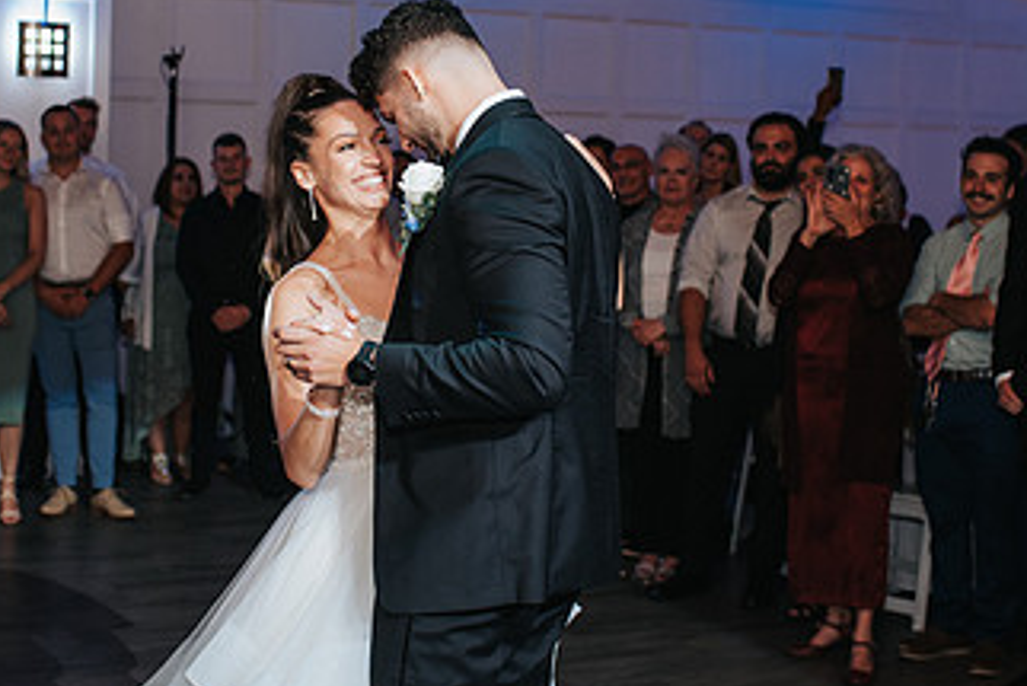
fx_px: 1798
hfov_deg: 31.8
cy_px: 203
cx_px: 421
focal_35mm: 63
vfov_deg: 21.5
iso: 1000
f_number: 2.8
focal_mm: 35
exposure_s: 1/200
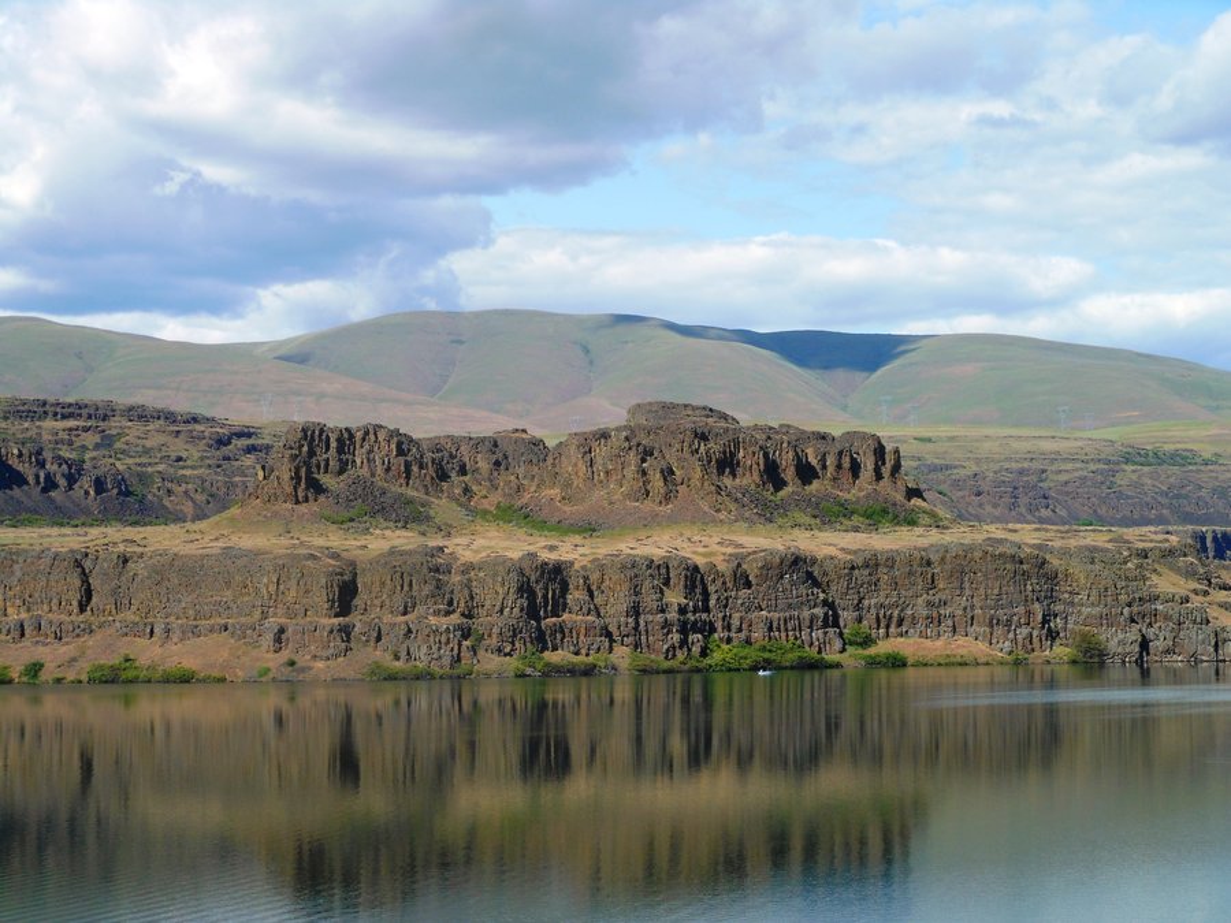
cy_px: 462
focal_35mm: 76
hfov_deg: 25.7
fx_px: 2703
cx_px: 616
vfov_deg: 19.4
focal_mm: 13.6
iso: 80
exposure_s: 1/640
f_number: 4.4
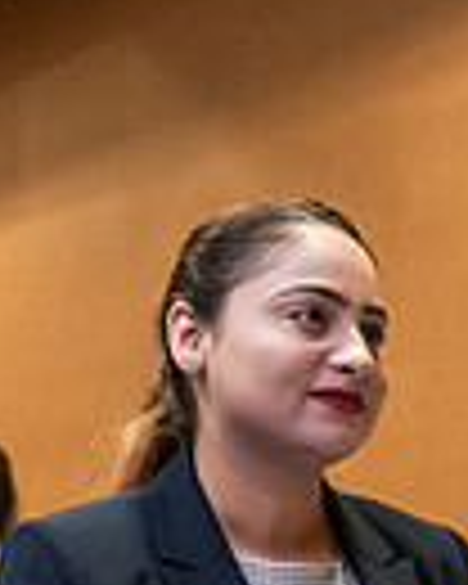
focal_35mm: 151
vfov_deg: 12.5
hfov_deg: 10.1
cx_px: 495
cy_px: 664
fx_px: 2614
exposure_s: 1/160
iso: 2000
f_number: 3.2
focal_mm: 36
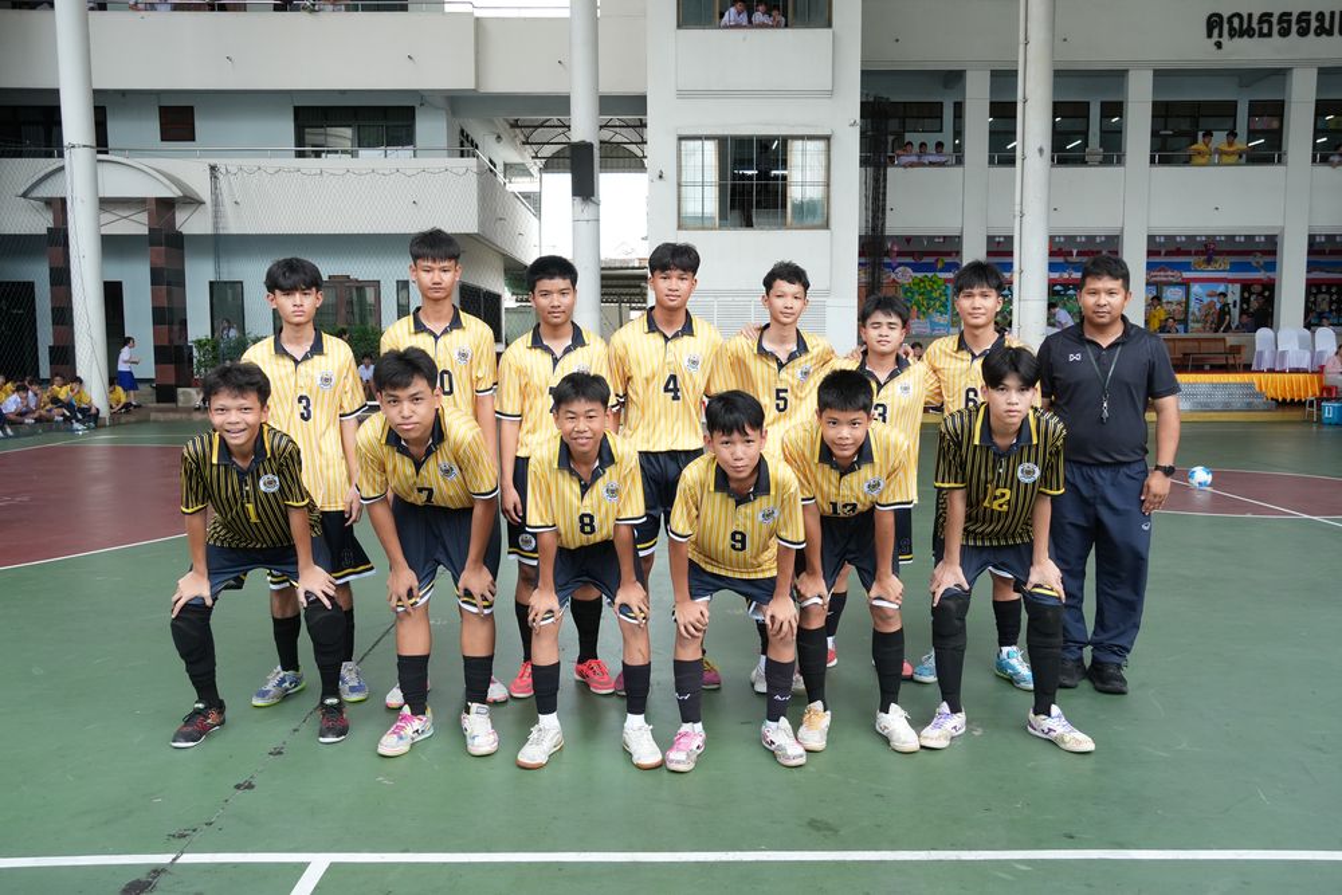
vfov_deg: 43.6
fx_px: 1118
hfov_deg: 61.9
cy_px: 448
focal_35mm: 30
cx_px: 671
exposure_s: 1/400
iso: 800
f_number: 5
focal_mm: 20
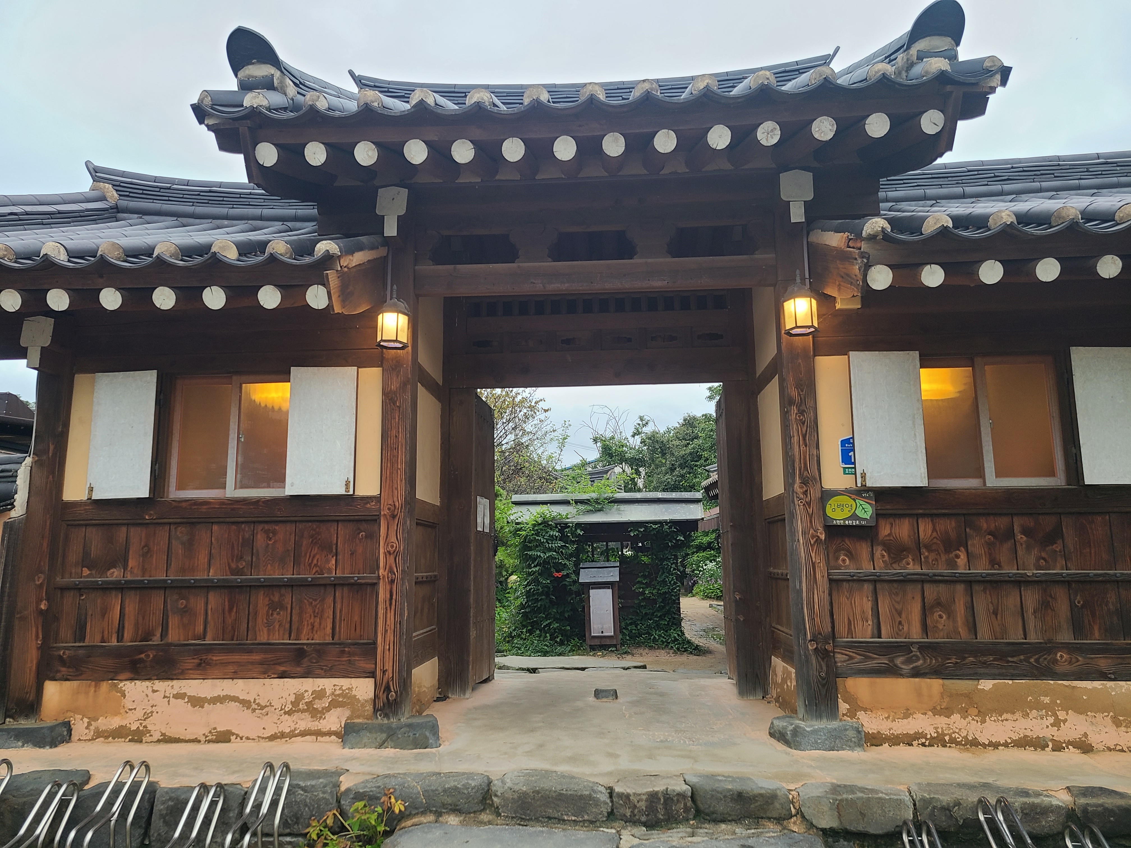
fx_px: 849
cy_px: 424
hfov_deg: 67.3
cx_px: 566
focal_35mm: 26
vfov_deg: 53.1
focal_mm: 5.4
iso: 50
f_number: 1.8
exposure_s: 1/59
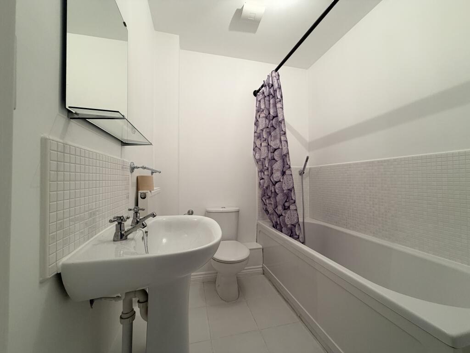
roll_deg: +0.2
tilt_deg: +1.1
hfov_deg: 102.1
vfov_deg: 85.7
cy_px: 176
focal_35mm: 14
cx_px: 235
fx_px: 190
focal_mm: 2.22
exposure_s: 1/100
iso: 160
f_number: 2.2
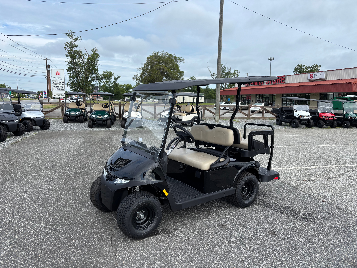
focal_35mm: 26
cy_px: 134
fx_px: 268
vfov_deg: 53.1
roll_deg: -1.1
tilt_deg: -9.1
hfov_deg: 67.3
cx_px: 178
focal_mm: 5.96
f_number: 1.6
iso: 50
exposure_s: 1/1876
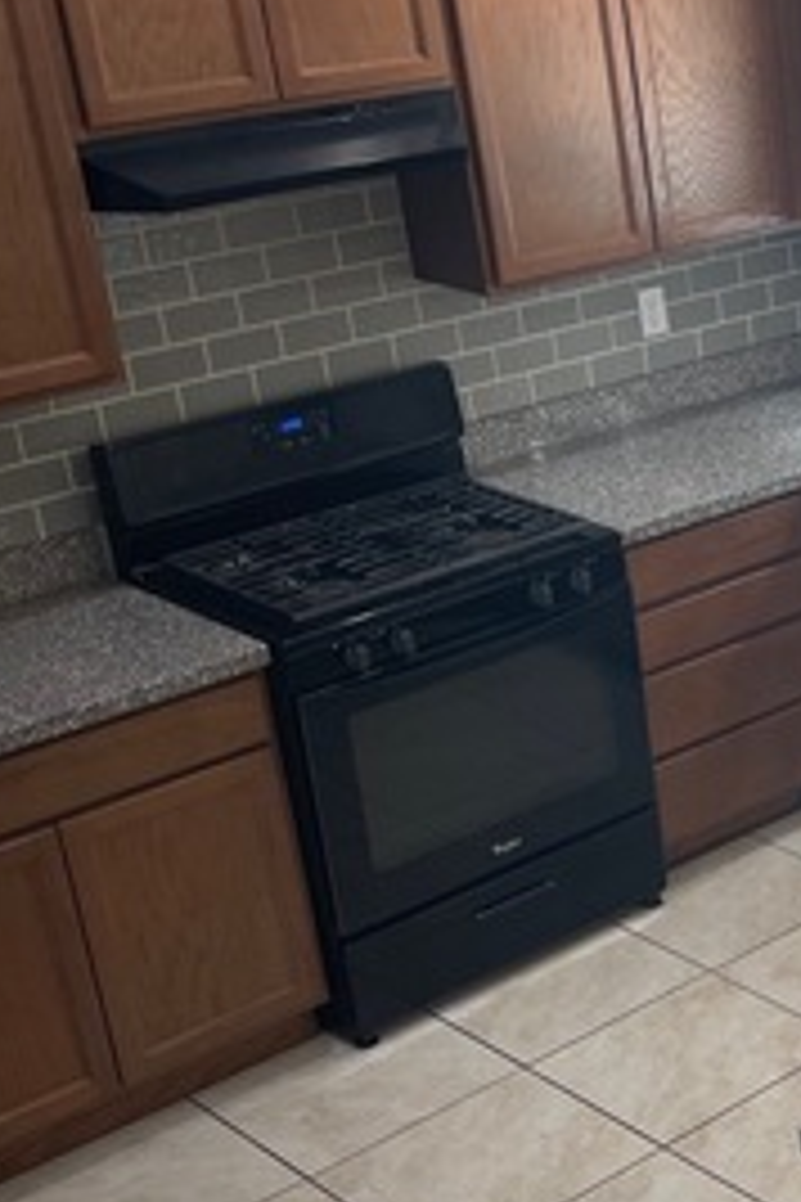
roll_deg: +0.7
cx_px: 1357
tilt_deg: -22.3
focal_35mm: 65
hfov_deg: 17.7
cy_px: 576
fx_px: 2169
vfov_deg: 31.0
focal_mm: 5.1
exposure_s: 1/60
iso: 80
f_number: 1.6
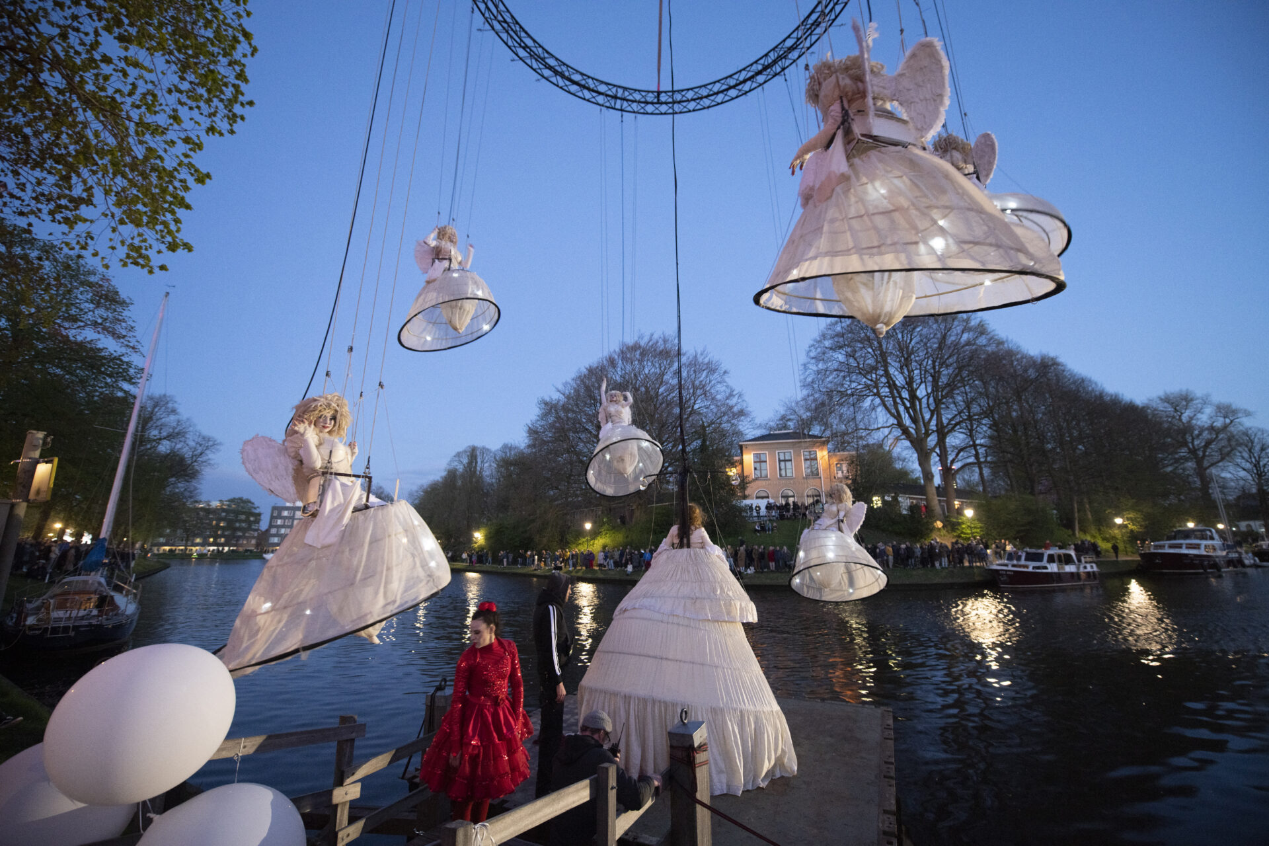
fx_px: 670
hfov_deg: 86.9
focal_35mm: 19
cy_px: 423
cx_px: 634
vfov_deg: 64.6
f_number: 2.8
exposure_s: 1/20
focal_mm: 19
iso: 1000
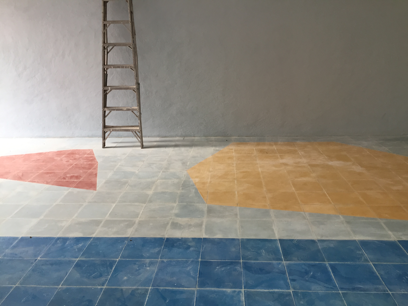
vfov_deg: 48.2
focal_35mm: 29
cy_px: 153
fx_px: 342
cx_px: 204
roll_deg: +0.1
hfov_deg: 61.7
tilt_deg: -18.1
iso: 32
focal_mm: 4.15
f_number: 2.2
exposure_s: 1/40
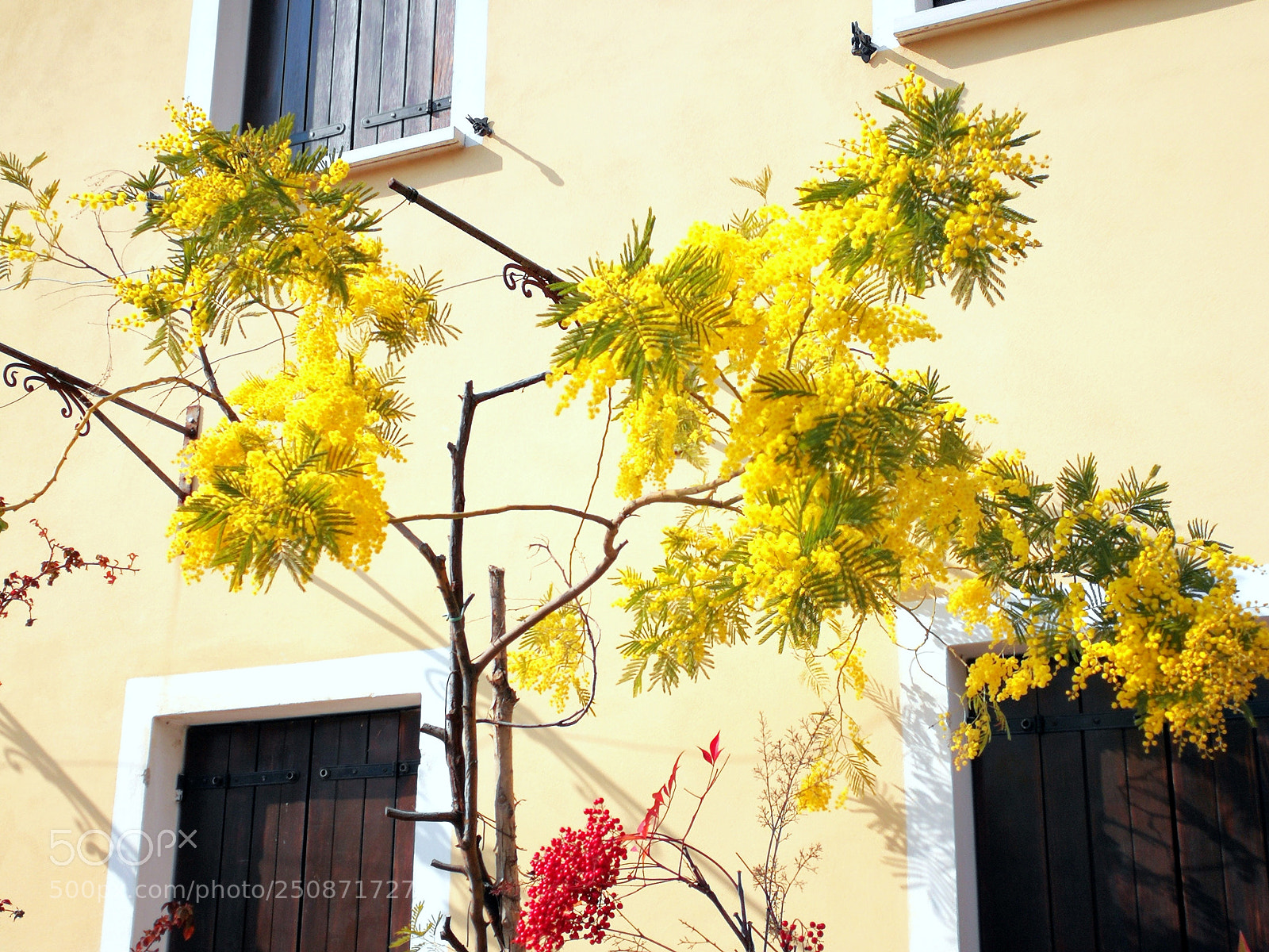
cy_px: 476
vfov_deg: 31.5
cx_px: 634
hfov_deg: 41.2
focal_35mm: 46
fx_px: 1686
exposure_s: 1/1038
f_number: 2.2
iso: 50
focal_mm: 3.95
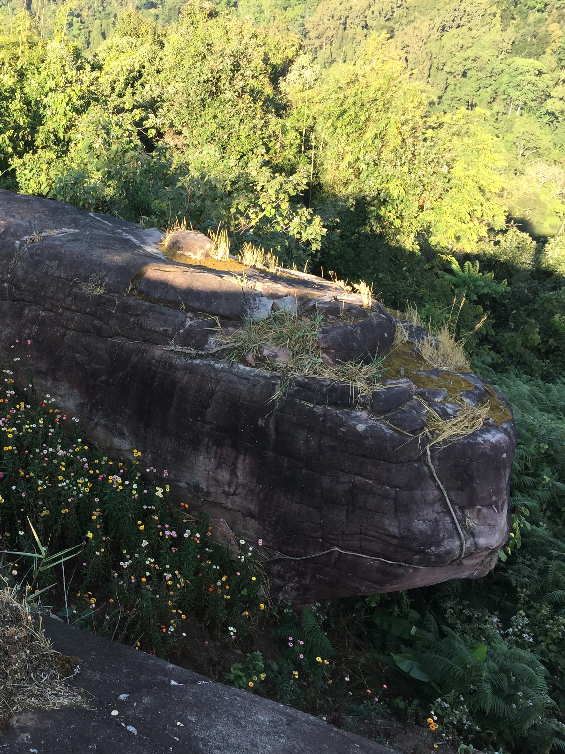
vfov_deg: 47.9
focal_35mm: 39
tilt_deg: -36.3
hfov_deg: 35.2
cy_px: 375
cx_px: 82
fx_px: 849
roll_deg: +0.8
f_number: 2.2
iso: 32
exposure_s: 1/309
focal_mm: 4.15
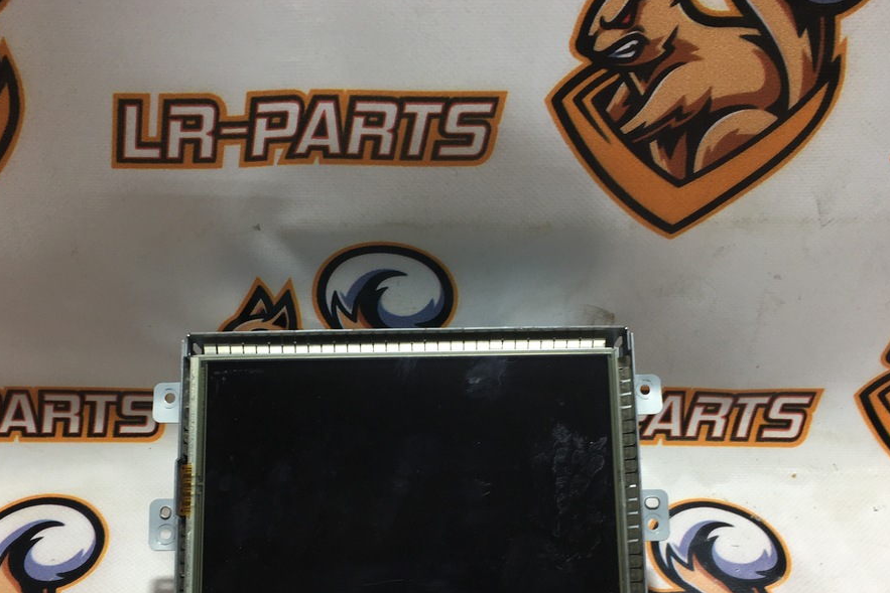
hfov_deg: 47.4
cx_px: 433
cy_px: 419
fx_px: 1014
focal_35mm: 41
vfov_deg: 32.2
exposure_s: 1/50
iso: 25
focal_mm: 4.15
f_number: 2.2
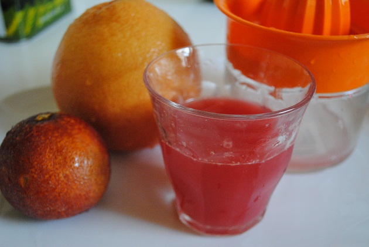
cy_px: 124
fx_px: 446
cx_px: 184
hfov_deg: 44.9
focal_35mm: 44
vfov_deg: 30.9
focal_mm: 29
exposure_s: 1/30
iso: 1100
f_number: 4.5
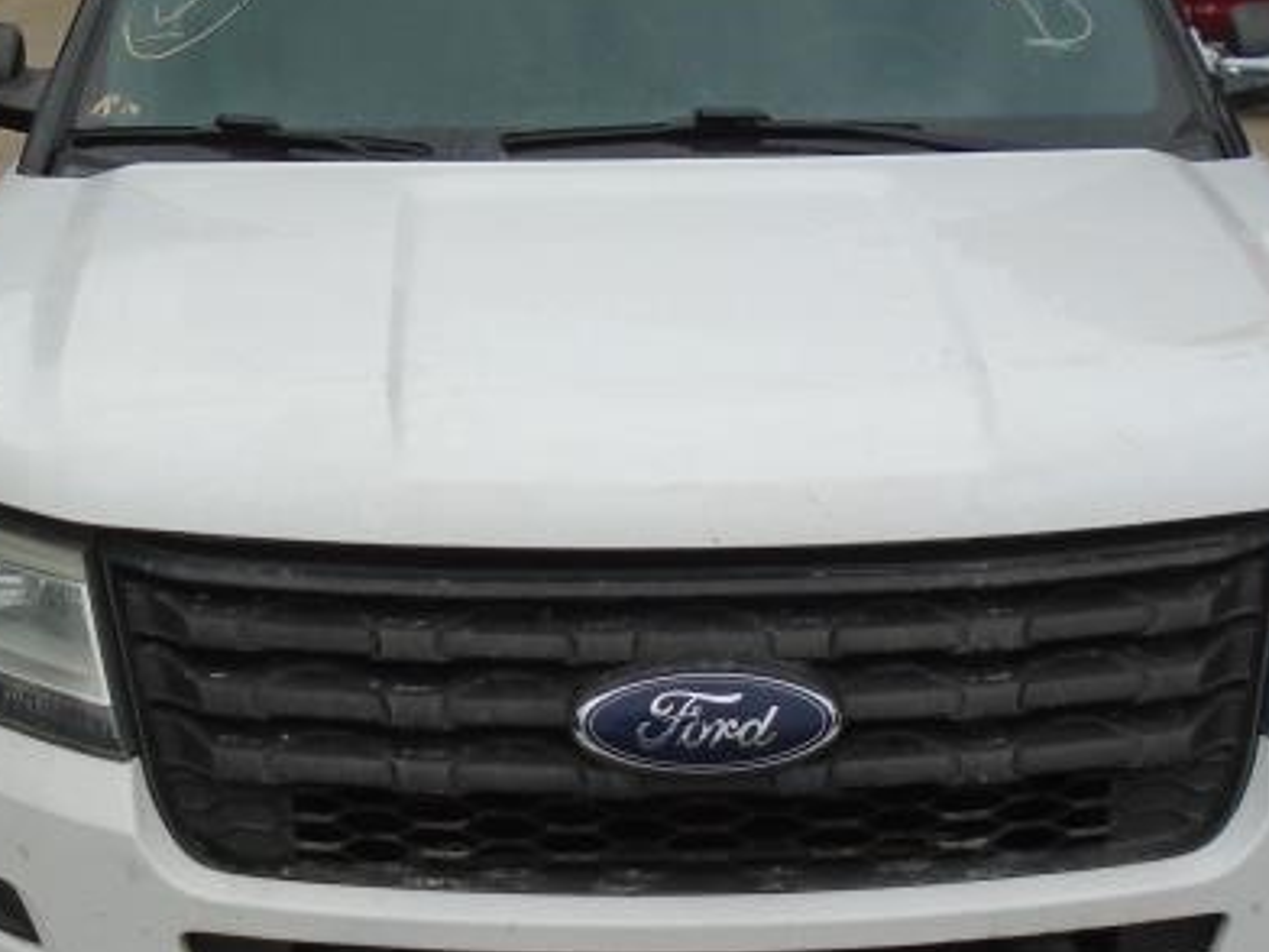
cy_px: 618
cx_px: 573
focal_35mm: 53
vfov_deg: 27.4
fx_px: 1943
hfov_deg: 36.1
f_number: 3.2
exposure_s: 1/400
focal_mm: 4.6
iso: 100
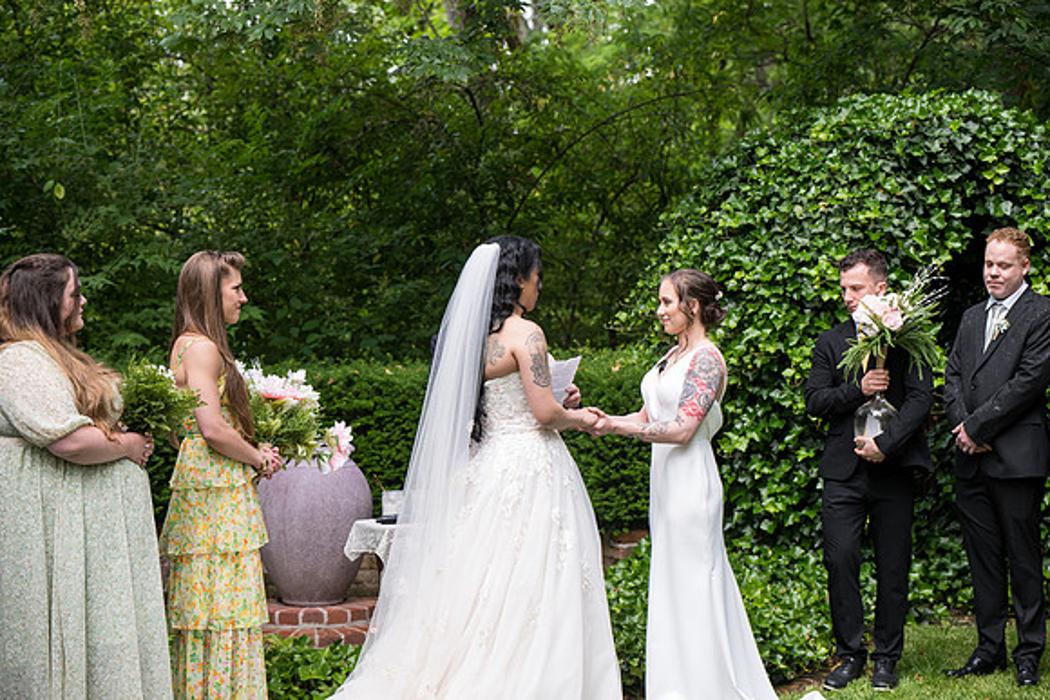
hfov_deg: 28.8
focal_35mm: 70
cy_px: 350
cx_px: 525
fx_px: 2042
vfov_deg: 19.5
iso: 500
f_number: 4
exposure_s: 1/400
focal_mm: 70
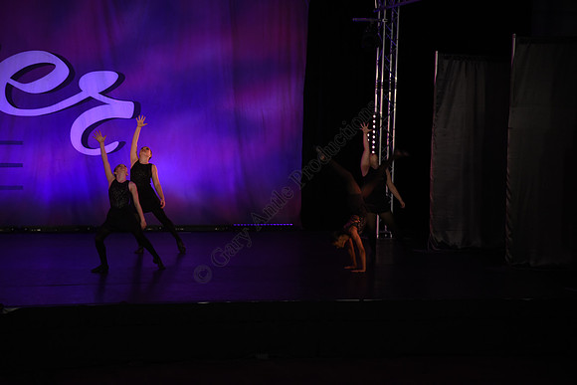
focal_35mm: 85
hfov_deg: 23.9
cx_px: 288
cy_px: 192
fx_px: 1363
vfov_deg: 16.1
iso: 2000
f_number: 4.5
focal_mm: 85
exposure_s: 1/250
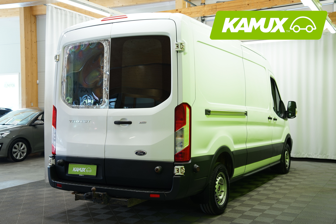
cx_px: 168
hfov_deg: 46.4
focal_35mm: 42
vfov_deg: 31.9
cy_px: 112
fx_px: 392
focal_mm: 42
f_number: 5.6
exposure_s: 1/20
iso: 500
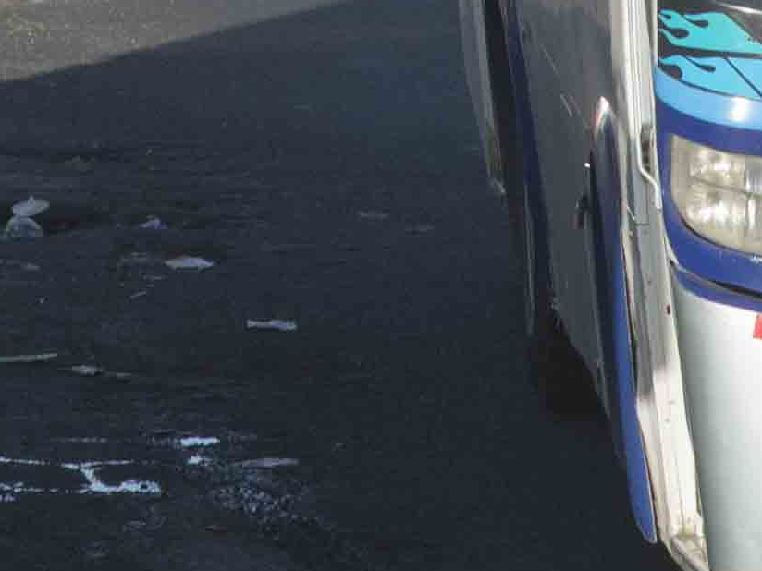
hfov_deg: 1.4
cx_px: -498
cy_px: -828
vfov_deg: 1.1
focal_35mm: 1404
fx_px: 30906
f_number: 11
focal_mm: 200
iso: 1000
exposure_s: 1/800
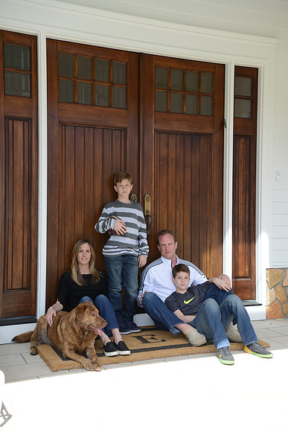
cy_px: 216
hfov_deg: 30.5
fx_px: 528
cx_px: 144
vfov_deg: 44.5
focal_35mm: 44
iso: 160
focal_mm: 44
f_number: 7.1
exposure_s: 1/160
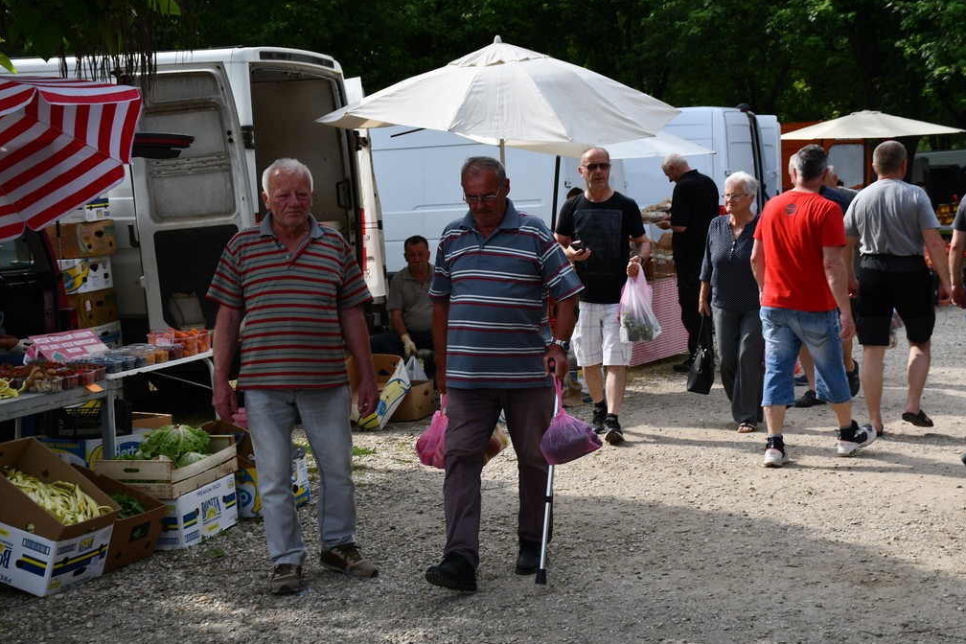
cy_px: 324
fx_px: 1717
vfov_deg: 21.2
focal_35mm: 64
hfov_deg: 31.4
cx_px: 481
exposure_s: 1/250
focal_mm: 42
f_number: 8
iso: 140
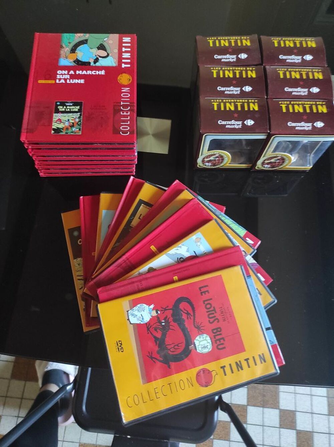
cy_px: 224
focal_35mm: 25
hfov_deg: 54.8
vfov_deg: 69.4
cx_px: 167
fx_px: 322
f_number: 1.89
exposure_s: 1/20
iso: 962
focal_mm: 5.43
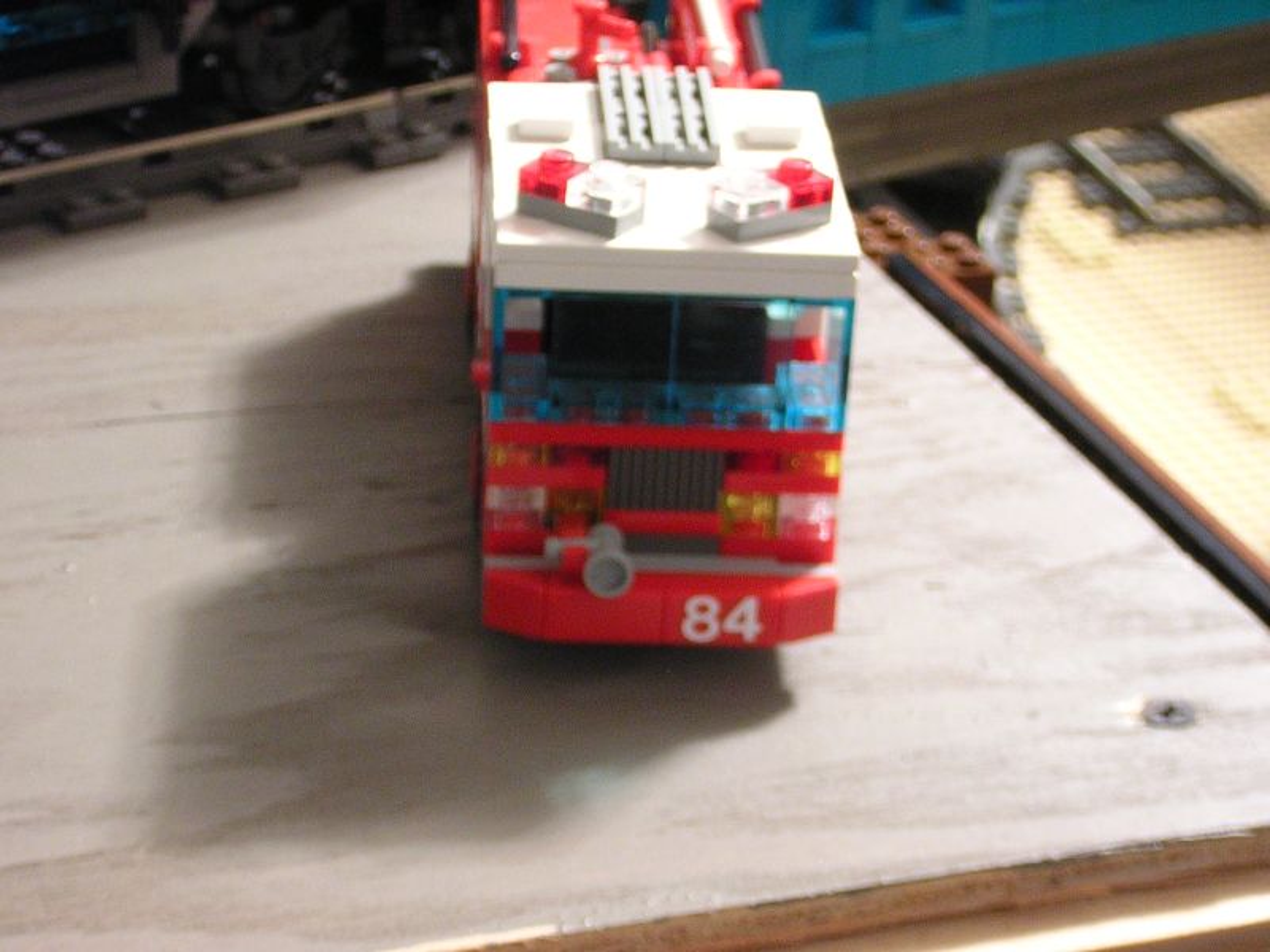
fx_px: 3962
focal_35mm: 108
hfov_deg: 18.2
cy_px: 476
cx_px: 635
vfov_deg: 13.7
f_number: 4.7
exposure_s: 1/1.3
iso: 400
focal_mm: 14.1
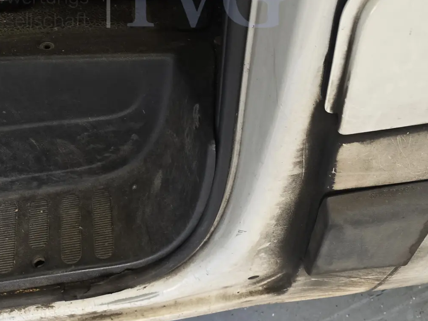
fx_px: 544
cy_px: 210
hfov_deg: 42.9
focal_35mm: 44
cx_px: 223
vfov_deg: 32.6
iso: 250
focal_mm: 6.3
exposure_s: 1/100
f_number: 1.7
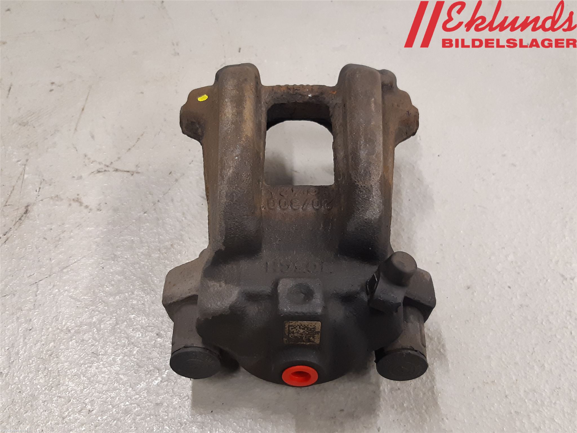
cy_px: 216
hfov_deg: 67.3
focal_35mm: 26
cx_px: 288
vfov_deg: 53.1
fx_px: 433
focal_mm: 3.93
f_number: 1.7
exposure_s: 1/50
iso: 160
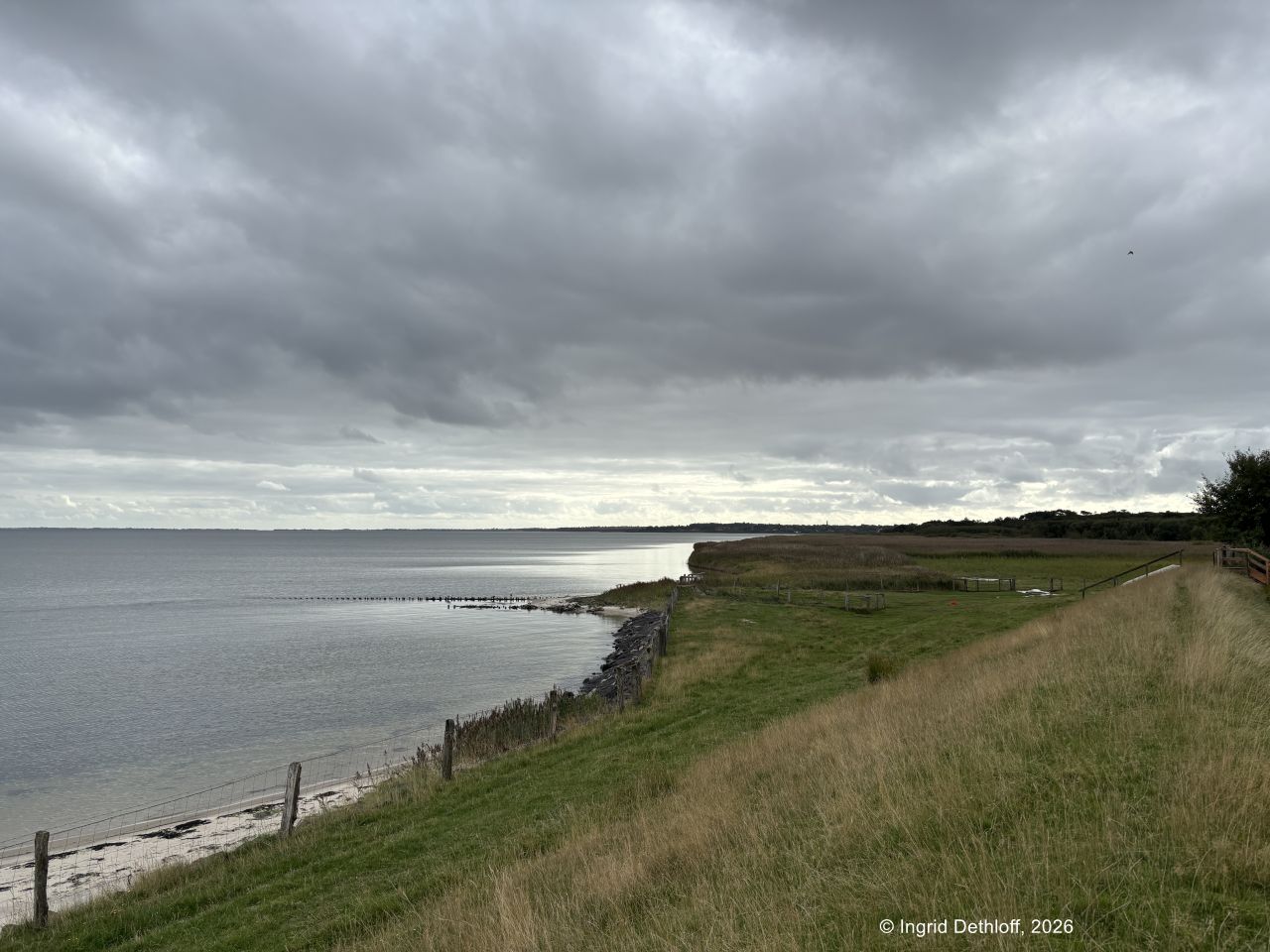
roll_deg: -0.3
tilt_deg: +2.7
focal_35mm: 26
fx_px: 954
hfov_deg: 67.3
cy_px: 476
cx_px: 635
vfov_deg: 53.1
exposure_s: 1/3205
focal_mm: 5.96
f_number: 1.6
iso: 50
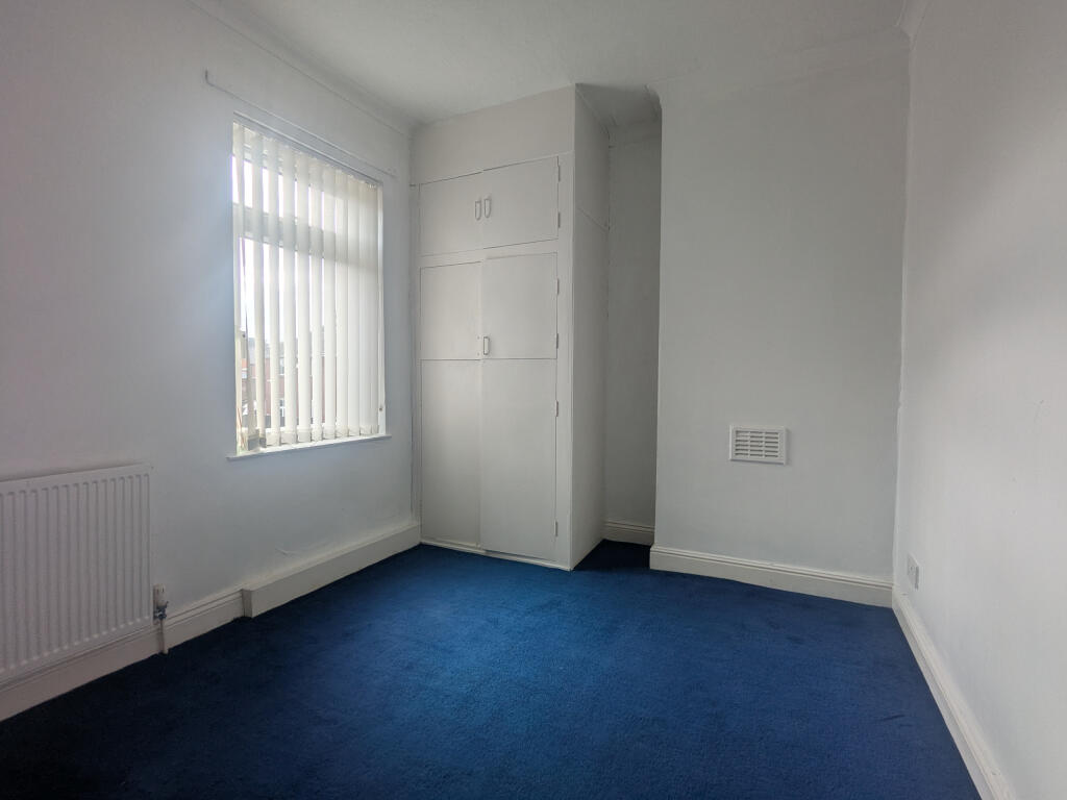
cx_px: 534
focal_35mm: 16
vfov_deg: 78.1
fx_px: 493
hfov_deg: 94.5
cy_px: 400
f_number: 2.2
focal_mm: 2.35
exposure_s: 1/329
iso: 57
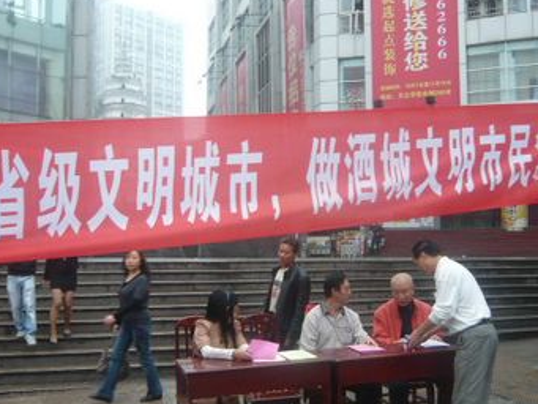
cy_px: 236
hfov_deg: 45.7
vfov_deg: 35.1
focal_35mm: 41
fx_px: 637
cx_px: 301
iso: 100
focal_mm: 4.6
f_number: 2.8
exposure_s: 1/60
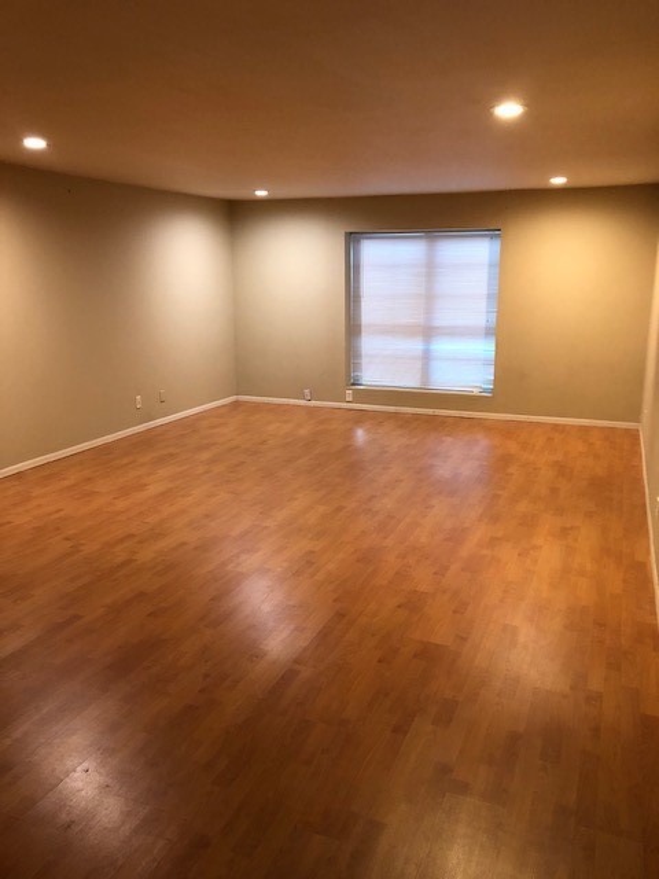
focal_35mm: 28
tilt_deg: -13.6
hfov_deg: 49.7
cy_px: 440
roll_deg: +0.6
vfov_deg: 63.4
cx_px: 330
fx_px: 711
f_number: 1.8
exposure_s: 1/13
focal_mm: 3.99
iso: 100
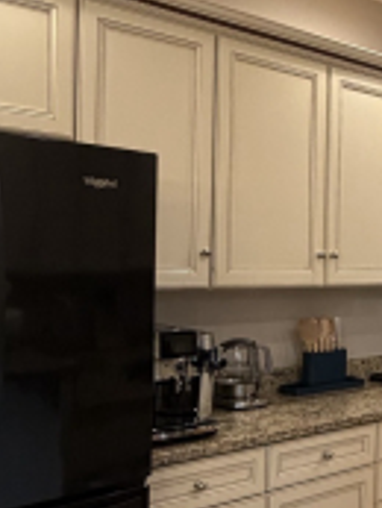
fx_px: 794
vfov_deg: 35.5
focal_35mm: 54
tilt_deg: -1.8
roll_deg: -2.5
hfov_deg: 22.7
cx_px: 552
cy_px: 283
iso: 250
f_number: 2.2
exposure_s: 1/120
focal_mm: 2.22
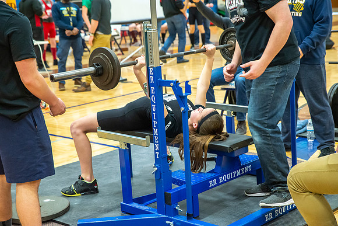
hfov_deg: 28.8
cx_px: 169
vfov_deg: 19.5
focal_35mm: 70
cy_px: 113
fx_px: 657
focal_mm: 70
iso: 6400
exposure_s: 1/200
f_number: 5
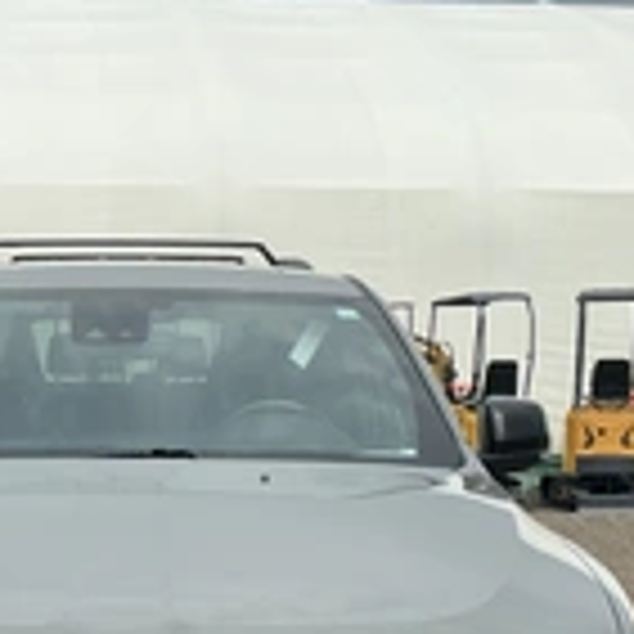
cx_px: 135
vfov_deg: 23.4
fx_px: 1450
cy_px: 670
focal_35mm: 70
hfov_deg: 24.3
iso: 25
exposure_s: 1/997
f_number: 1.8
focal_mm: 3
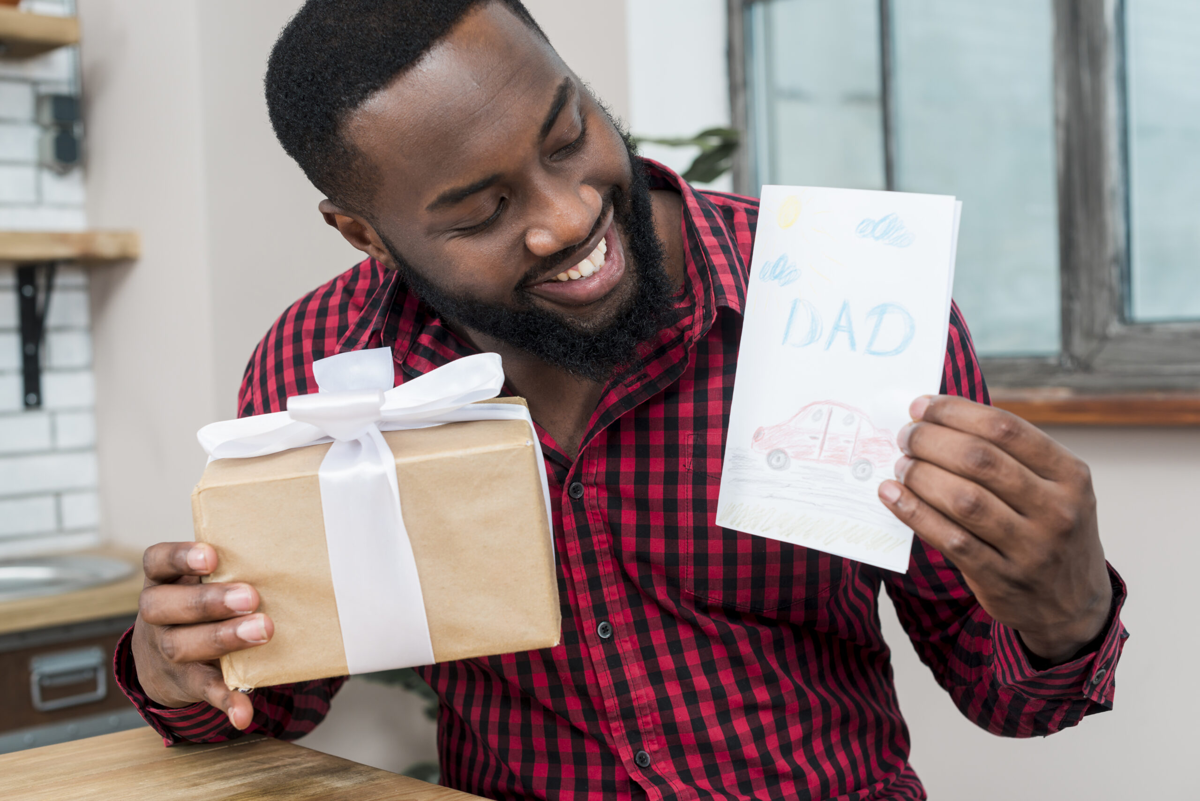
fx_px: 1667
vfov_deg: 27.0
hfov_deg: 39.6
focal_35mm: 50
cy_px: 400
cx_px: 600
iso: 160
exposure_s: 1/100
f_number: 5
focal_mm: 50
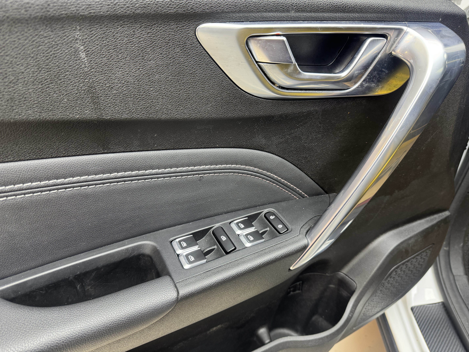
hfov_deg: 71.6
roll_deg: +1.5
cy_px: 176
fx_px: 325
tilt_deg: -38.1
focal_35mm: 24
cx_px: 234
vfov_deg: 56.8
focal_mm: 6.76
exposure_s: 1/50
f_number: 1.78
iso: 200
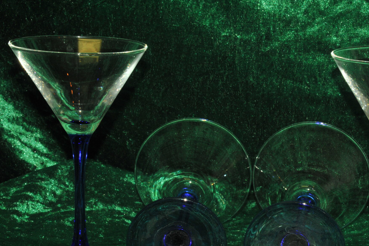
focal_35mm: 144
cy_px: 172
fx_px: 1475
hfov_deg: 14.2
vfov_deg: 9.5
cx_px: 243
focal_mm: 98
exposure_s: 1/60
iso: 1800
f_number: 22
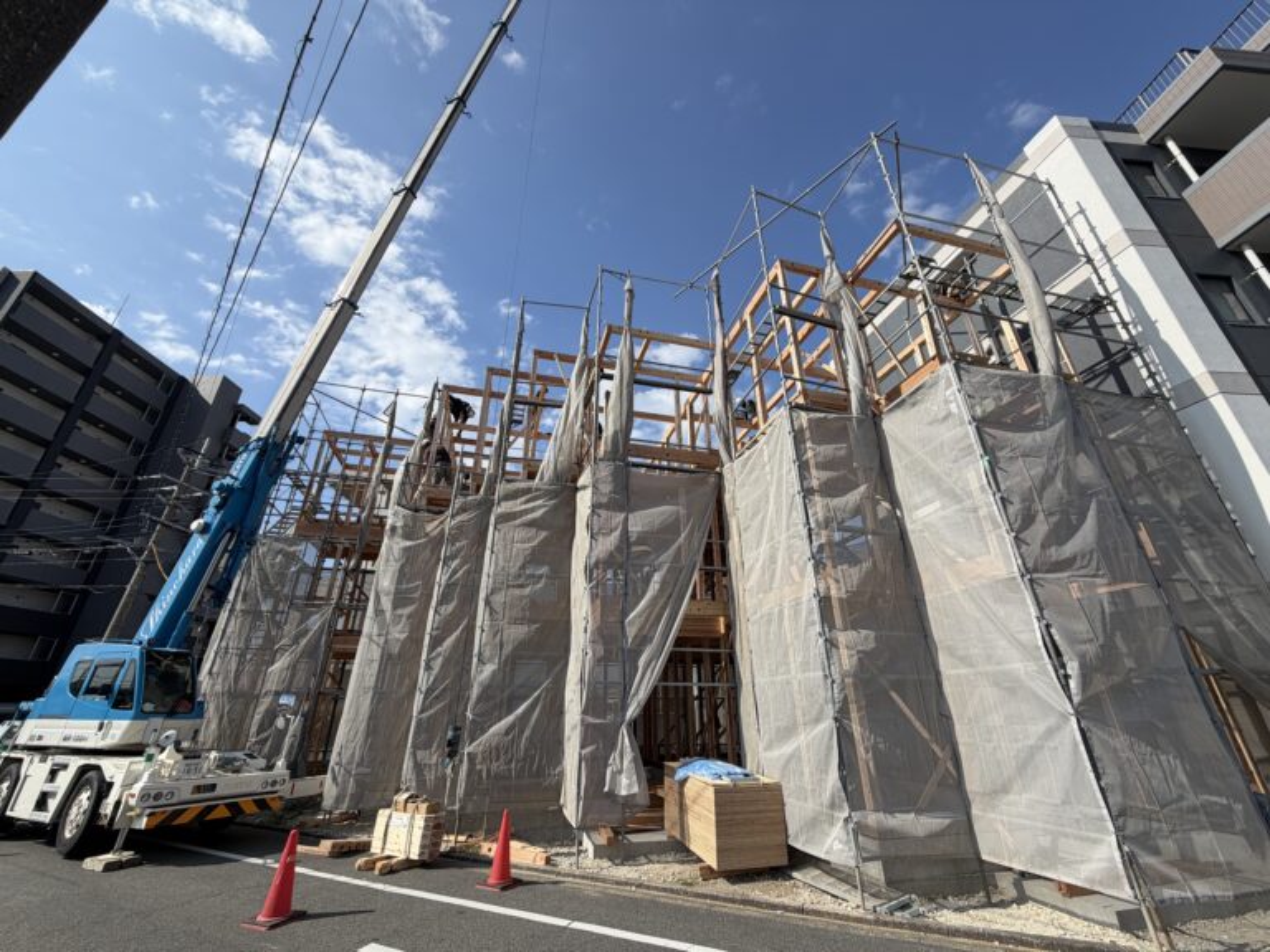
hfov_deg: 102.1
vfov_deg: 85.7
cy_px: 476
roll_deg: +1.1
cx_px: 635
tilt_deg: +24.4
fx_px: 514
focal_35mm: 14
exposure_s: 1/1145
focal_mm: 2.22
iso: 20
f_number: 2.2
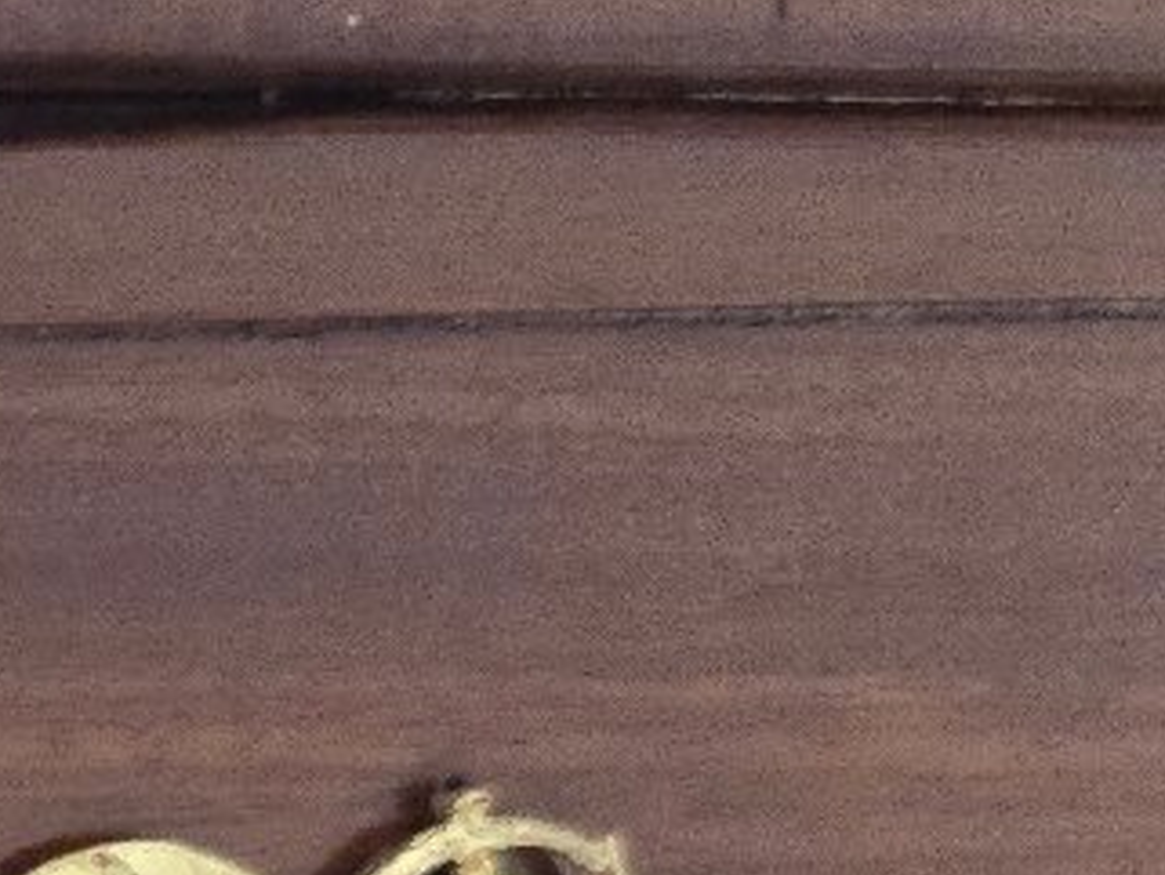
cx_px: -809
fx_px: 2895
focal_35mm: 86
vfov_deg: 15.8
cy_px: 1303
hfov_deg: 18.7
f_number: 1.7
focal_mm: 6.3
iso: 1000
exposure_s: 1/100
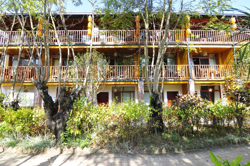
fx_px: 125
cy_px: 83
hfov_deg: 90.1
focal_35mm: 18
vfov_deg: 67.3
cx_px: 125
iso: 400
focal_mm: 12
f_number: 8
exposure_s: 1/125
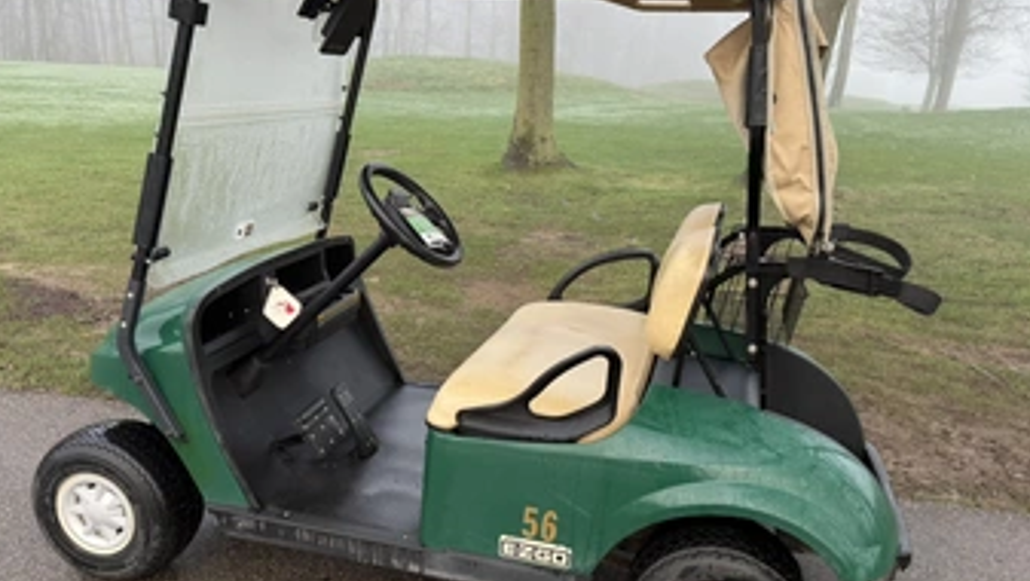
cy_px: 339
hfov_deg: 62.4
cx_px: 568
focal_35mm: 31
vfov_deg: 37.7
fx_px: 847
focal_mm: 6.76
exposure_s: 1/200
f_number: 1.78
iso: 80
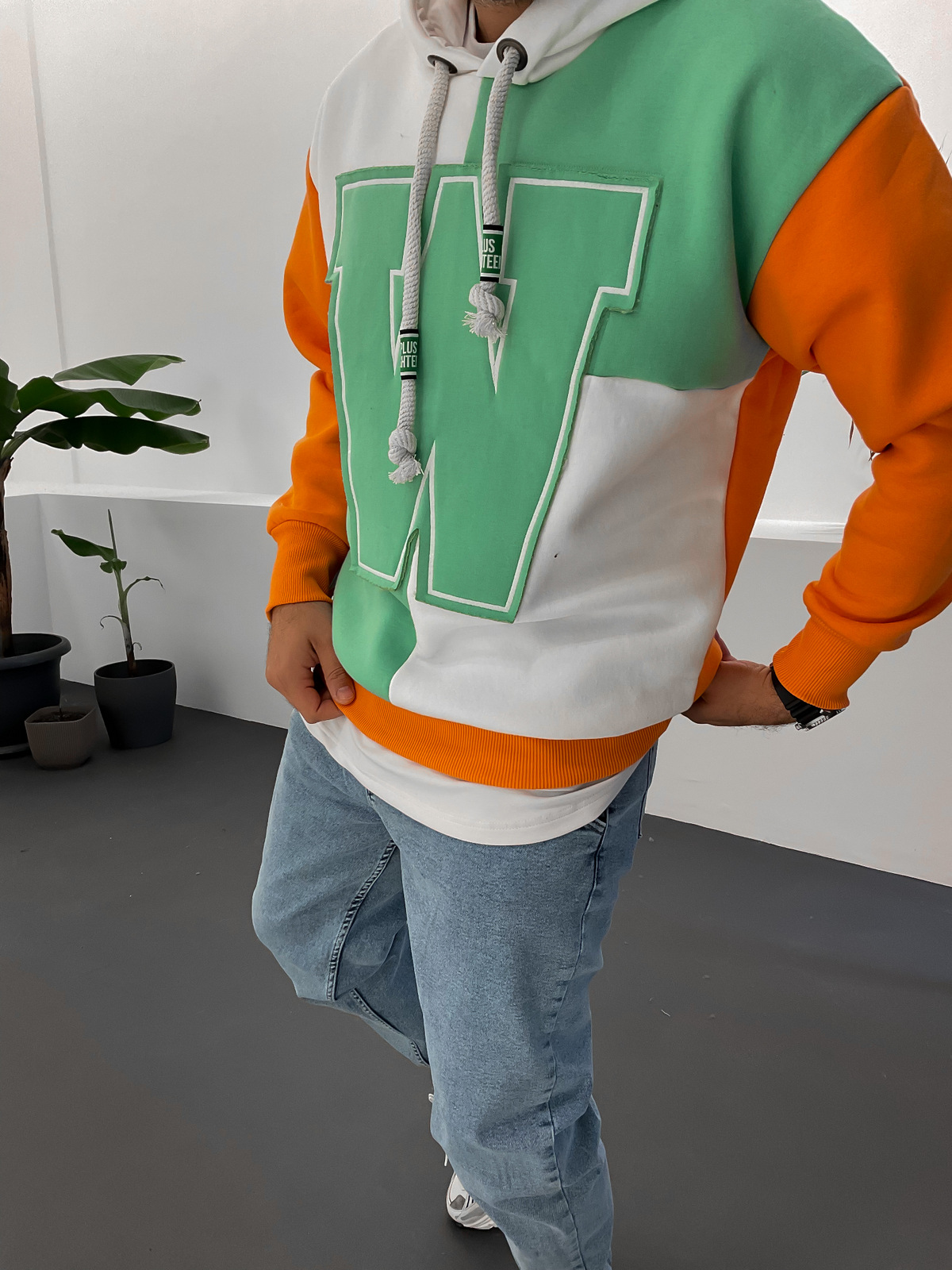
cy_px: 635
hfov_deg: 48.2
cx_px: 476
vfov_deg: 61.7
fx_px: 1063
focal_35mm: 29
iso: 50
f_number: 1.8
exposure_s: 1/100
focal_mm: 3
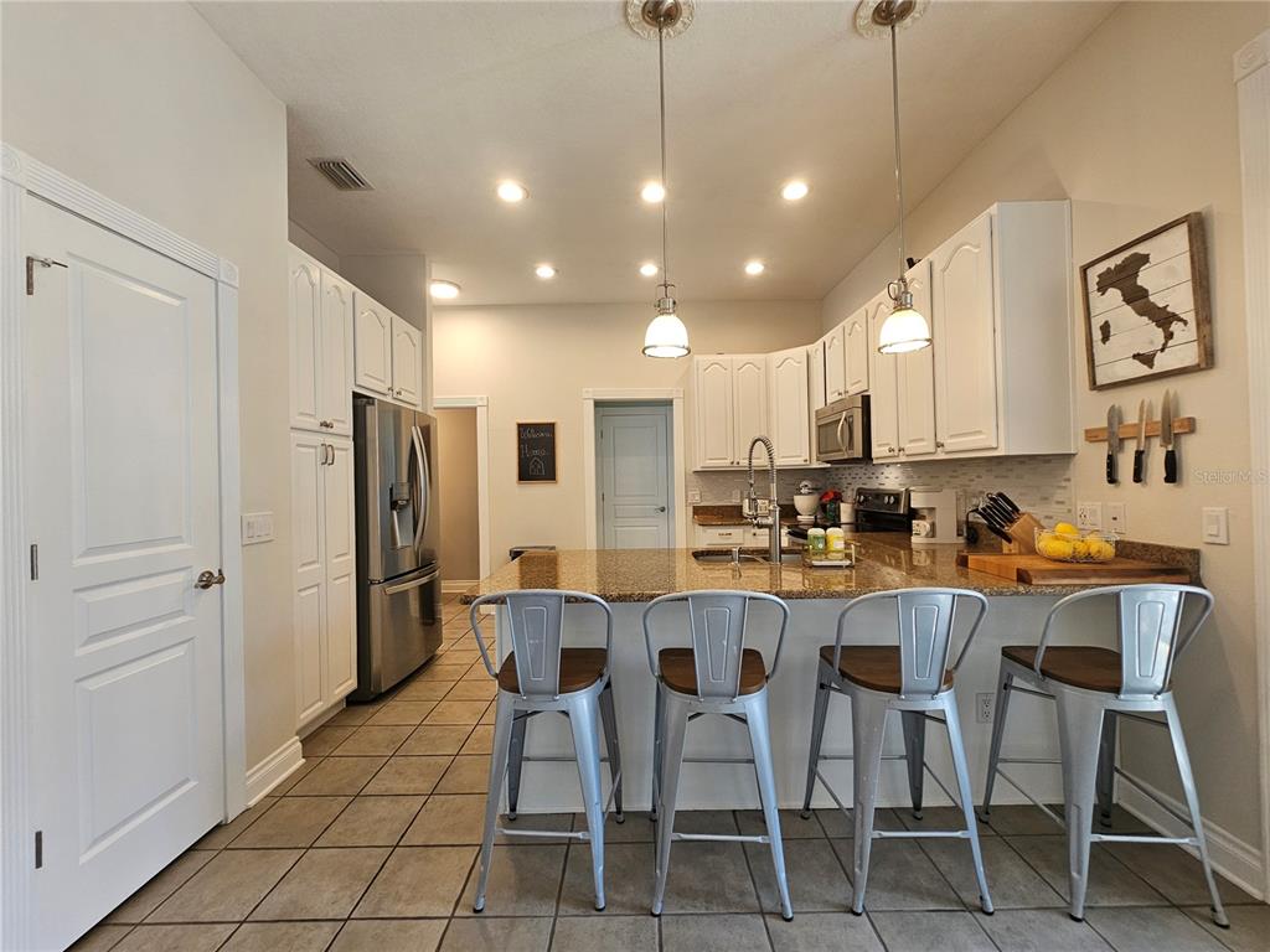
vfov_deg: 89.9
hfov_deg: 106.2
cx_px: 635
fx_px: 477
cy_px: 476
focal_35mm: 13
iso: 125
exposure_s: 1/60
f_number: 2.2
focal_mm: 2.2
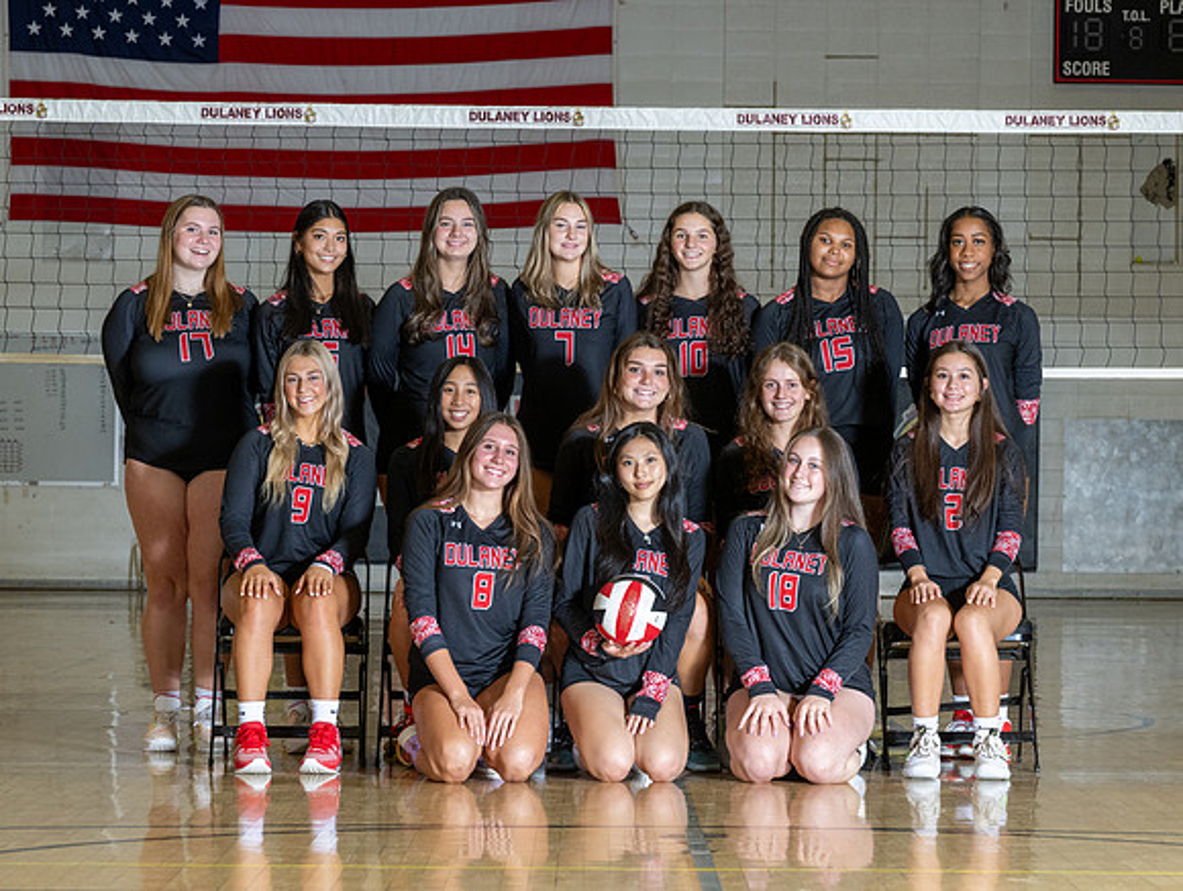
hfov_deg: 16.2
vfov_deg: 12.3
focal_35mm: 121
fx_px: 4150
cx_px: 637
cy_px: 475
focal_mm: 92
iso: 1000
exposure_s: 1/160
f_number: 7.1
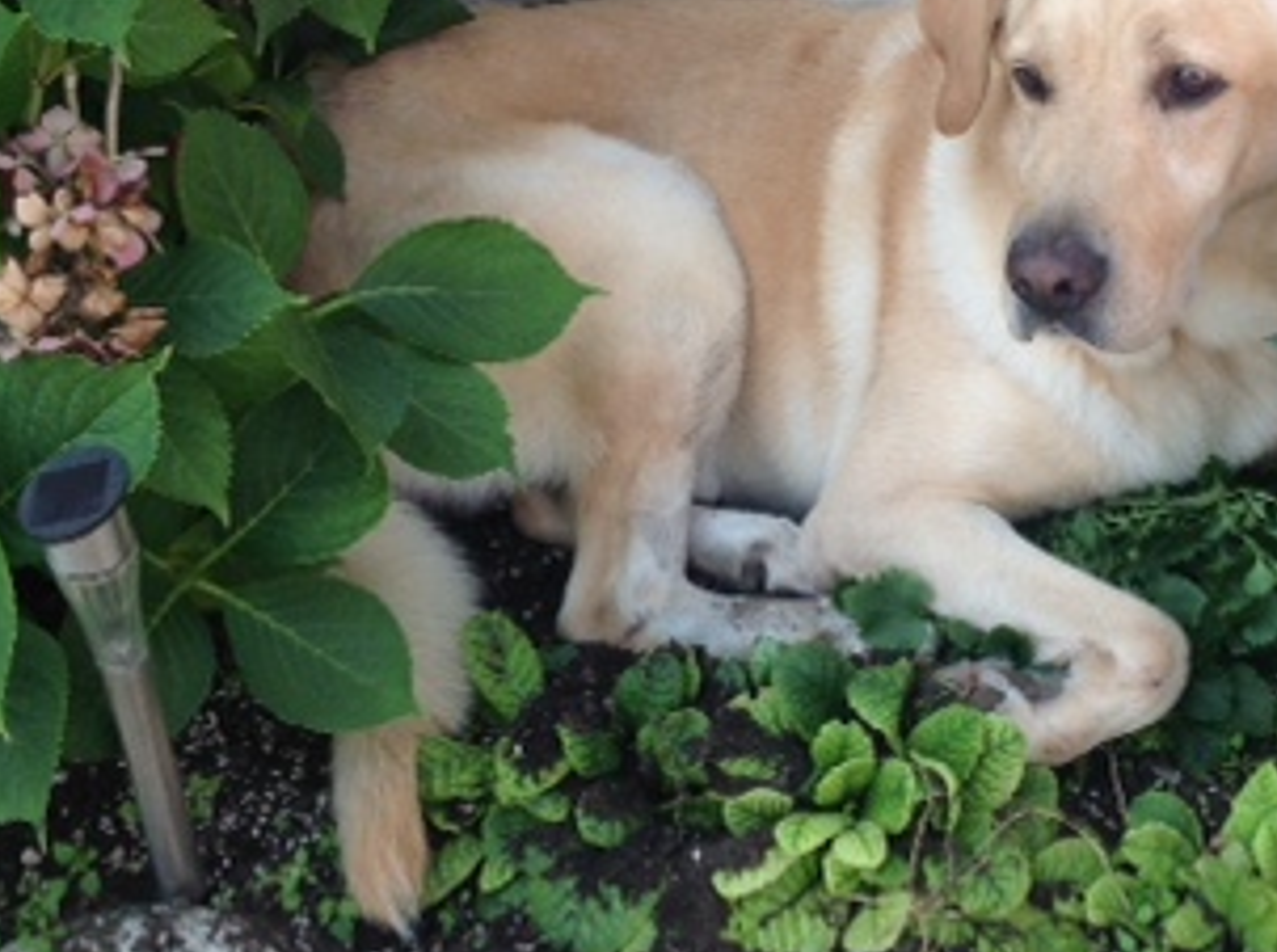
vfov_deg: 19.8
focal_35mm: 74
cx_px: 986
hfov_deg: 26.0
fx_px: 2724
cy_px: 396
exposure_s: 1/302
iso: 50
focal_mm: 4.28
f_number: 2.4
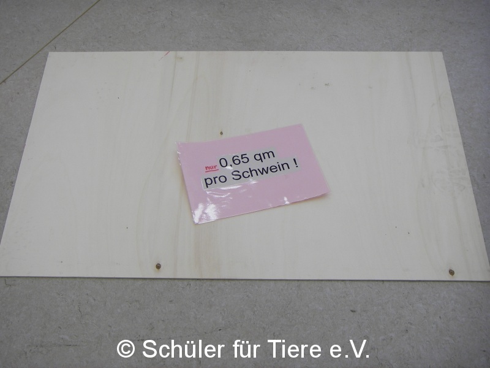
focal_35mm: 48
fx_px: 679
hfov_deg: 39.7
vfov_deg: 30.3
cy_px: 184
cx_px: 245
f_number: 3.5
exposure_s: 1/40
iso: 50
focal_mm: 8.1
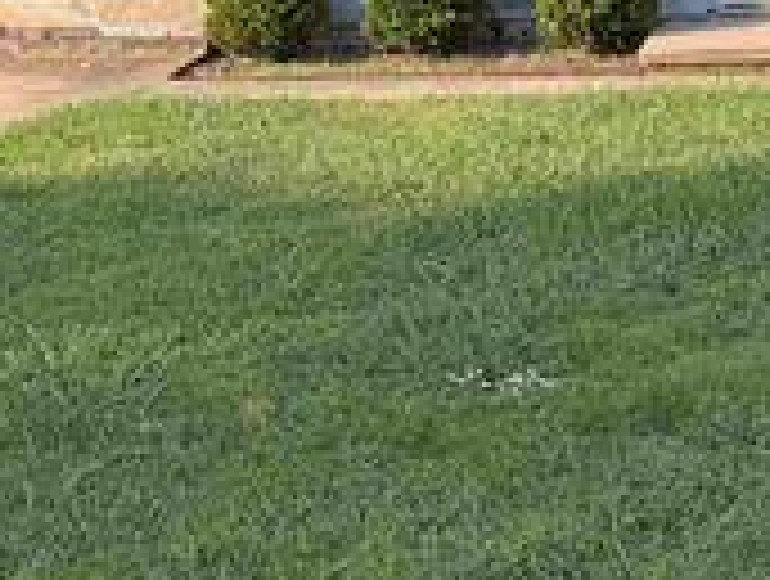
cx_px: 788
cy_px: -133
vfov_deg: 19.7
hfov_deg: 26.1
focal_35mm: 70
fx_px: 1560
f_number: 1.78
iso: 80
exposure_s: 1/1689
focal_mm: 6.76
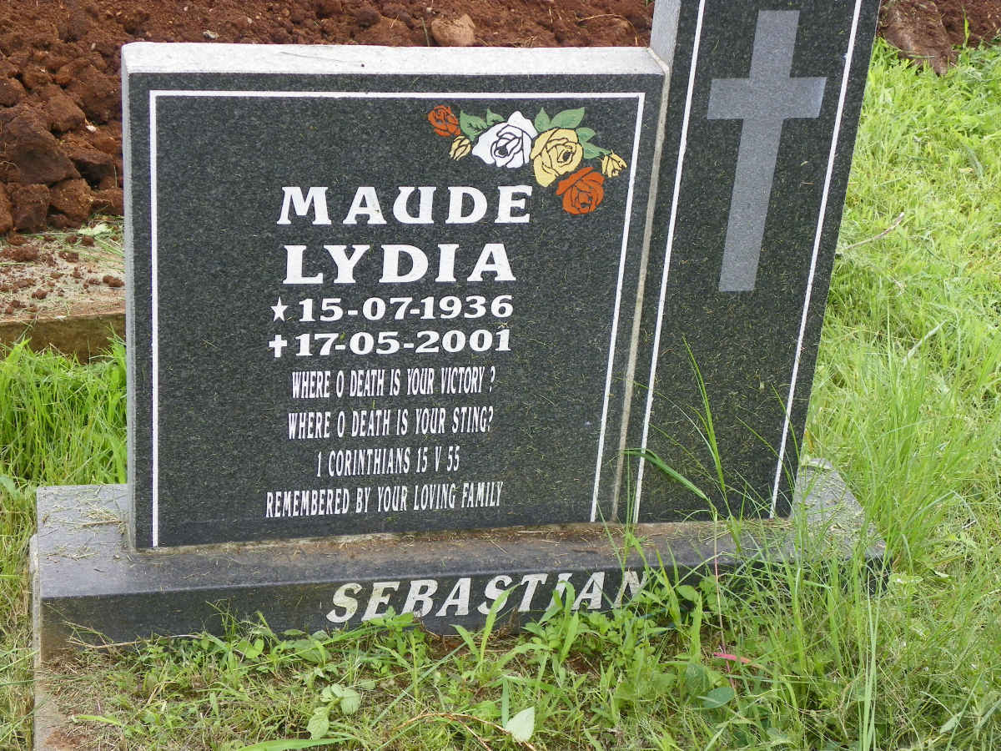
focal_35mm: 71
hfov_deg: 27.4
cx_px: 500
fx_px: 2053
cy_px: 376
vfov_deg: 20.7
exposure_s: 1/125
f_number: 3.5
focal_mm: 12.6
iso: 64
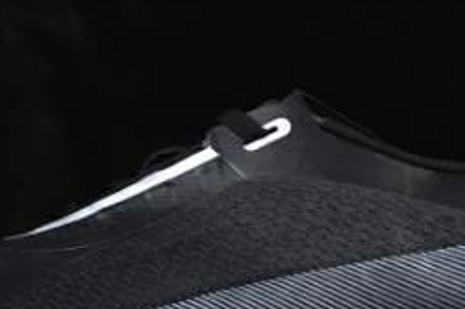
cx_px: 211
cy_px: 218
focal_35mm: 218
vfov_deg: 6.3
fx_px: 2814
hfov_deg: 9.4
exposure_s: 1/60
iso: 160
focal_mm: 50
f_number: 6.3
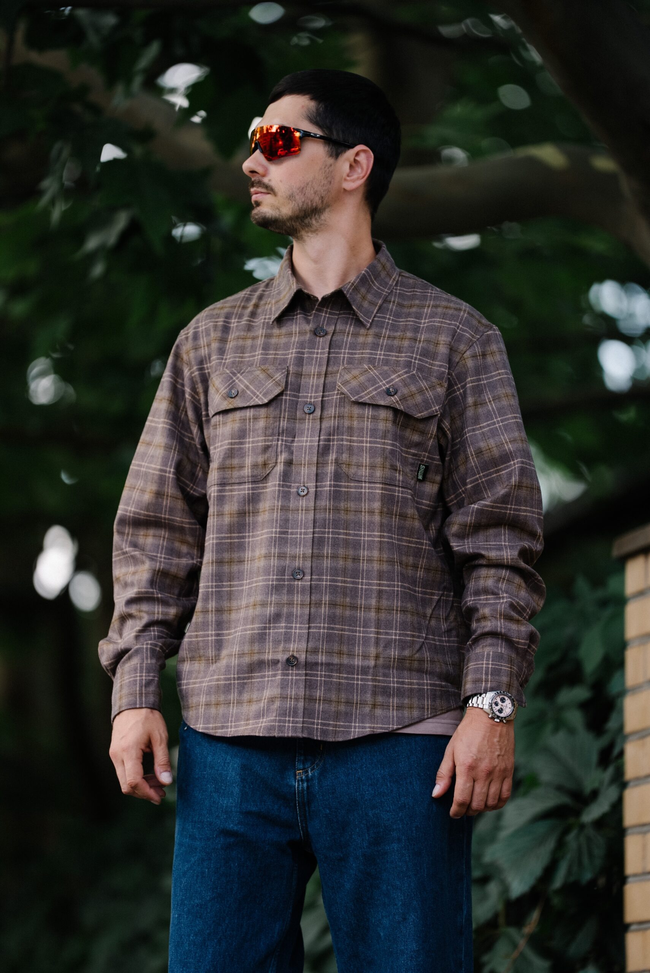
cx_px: 325
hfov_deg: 7.2
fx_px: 5166
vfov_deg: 10.8
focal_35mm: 191
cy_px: 486
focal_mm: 191
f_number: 2.8
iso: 160
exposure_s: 1/320
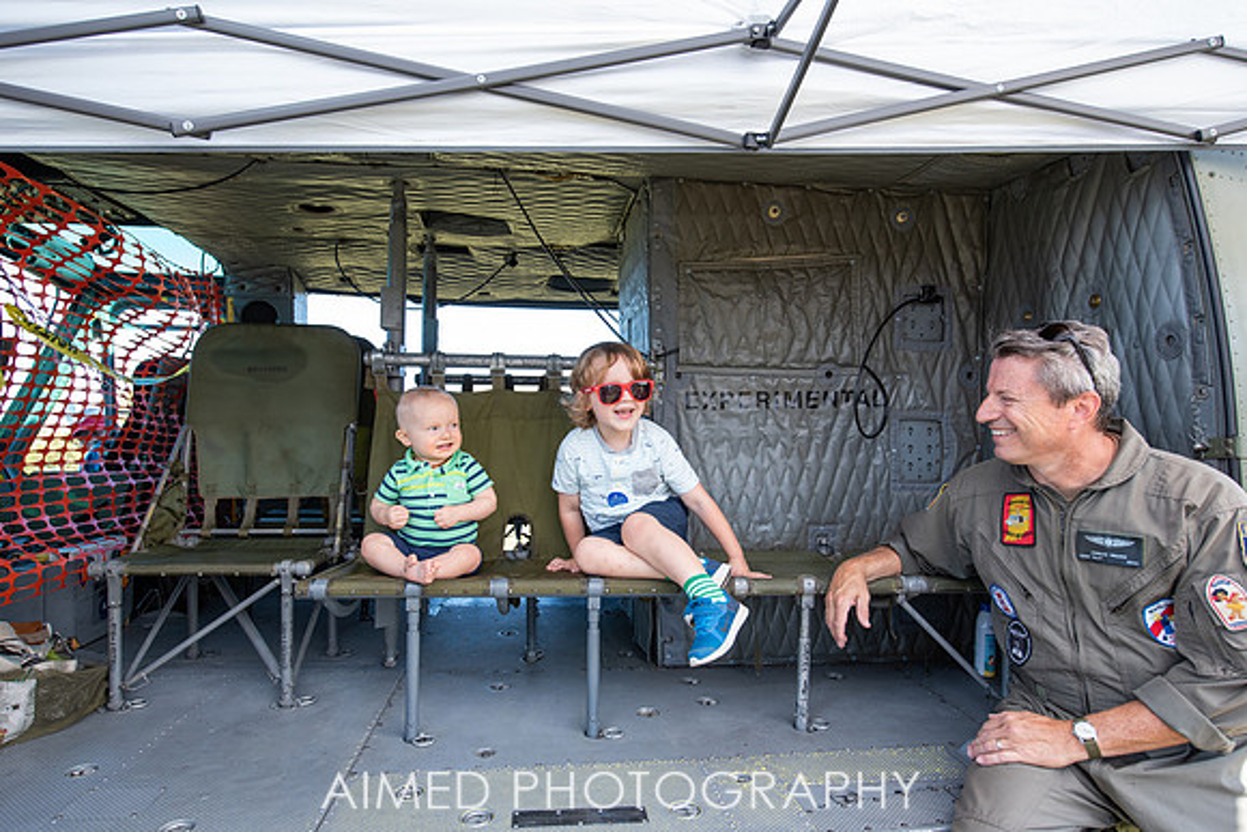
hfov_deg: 81.5
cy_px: 416
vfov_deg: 59.8
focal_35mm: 21
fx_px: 723
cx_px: 608
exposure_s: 1/200
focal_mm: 20
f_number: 5.6
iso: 400
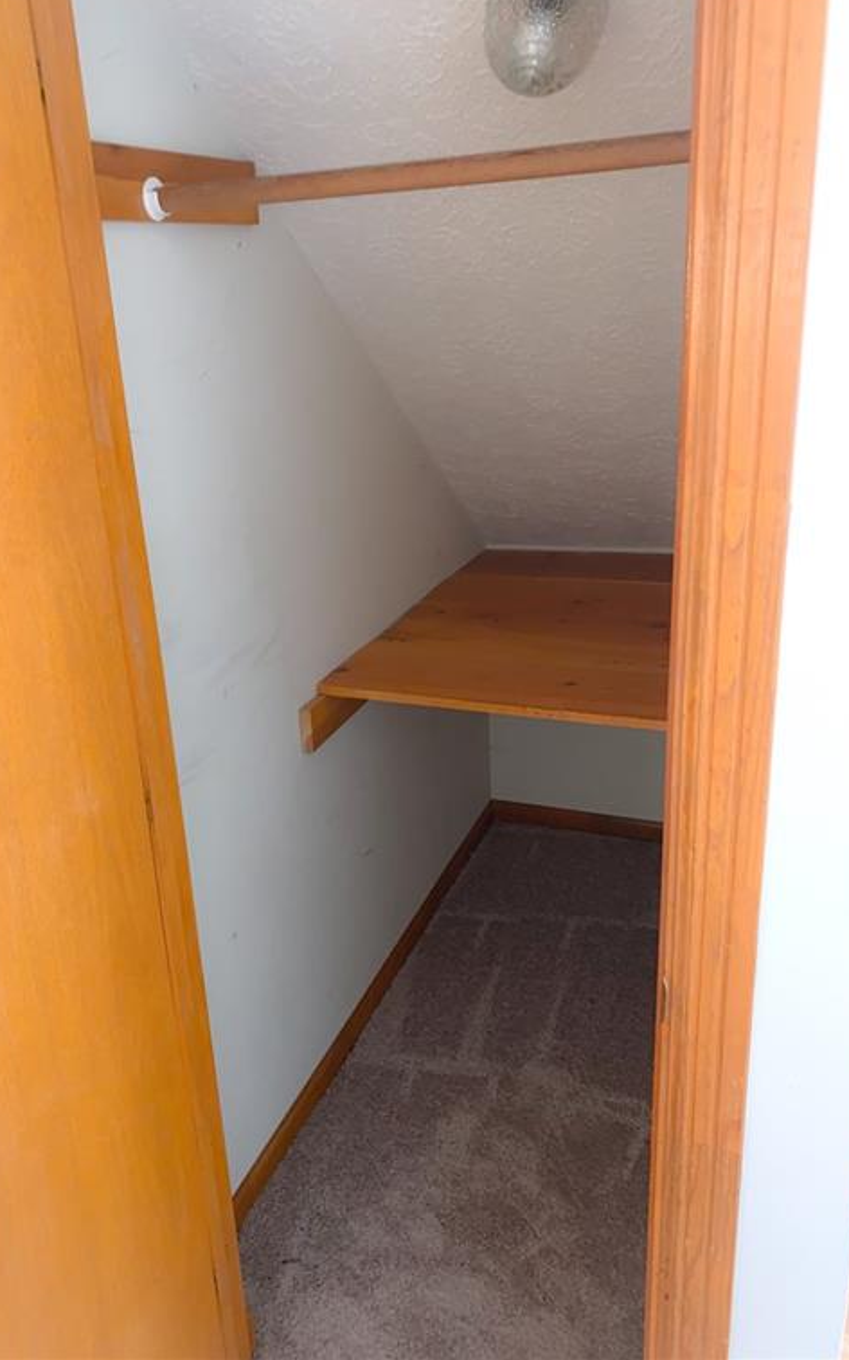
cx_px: 354
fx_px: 1037
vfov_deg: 66.5
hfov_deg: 44.4
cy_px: 671
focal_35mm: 28
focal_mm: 4.25
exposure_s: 1/6
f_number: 1.8
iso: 80
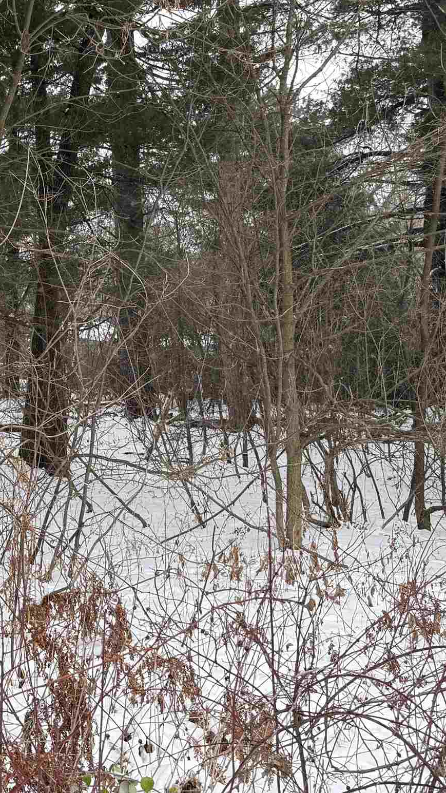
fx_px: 1093
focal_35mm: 52
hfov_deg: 22.0
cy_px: 210
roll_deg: +1.3
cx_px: -28
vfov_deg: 38.9
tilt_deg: +9.8
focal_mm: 6.76
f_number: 1.78
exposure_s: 1/796
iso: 100
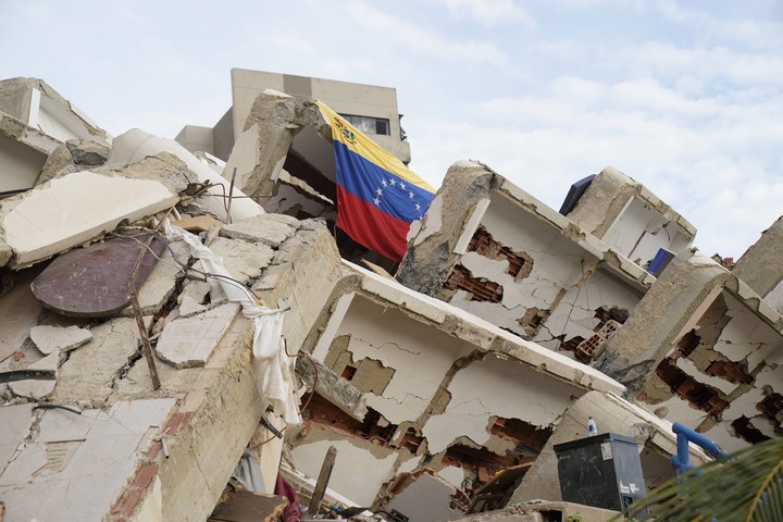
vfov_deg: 19.5
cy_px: 261
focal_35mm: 70
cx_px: 392
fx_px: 1522
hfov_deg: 28.8
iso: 320
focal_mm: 70
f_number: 4
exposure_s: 1/1000
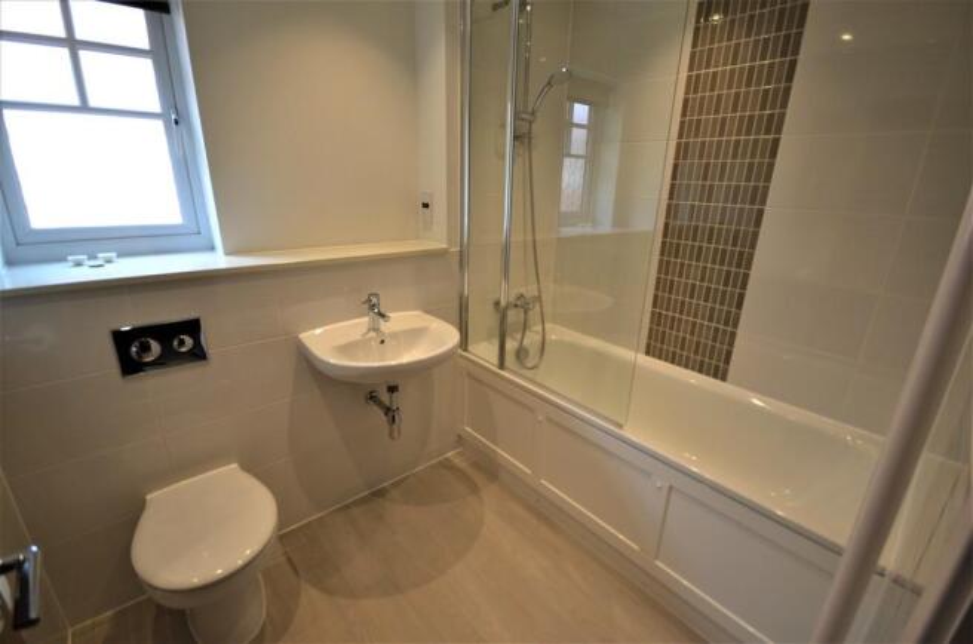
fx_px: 404
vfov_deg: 77.0
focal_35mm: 15
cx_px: 486
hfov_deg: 100.5
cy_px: 322
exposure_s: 1/80
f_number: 4.5
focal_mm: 10
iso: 400
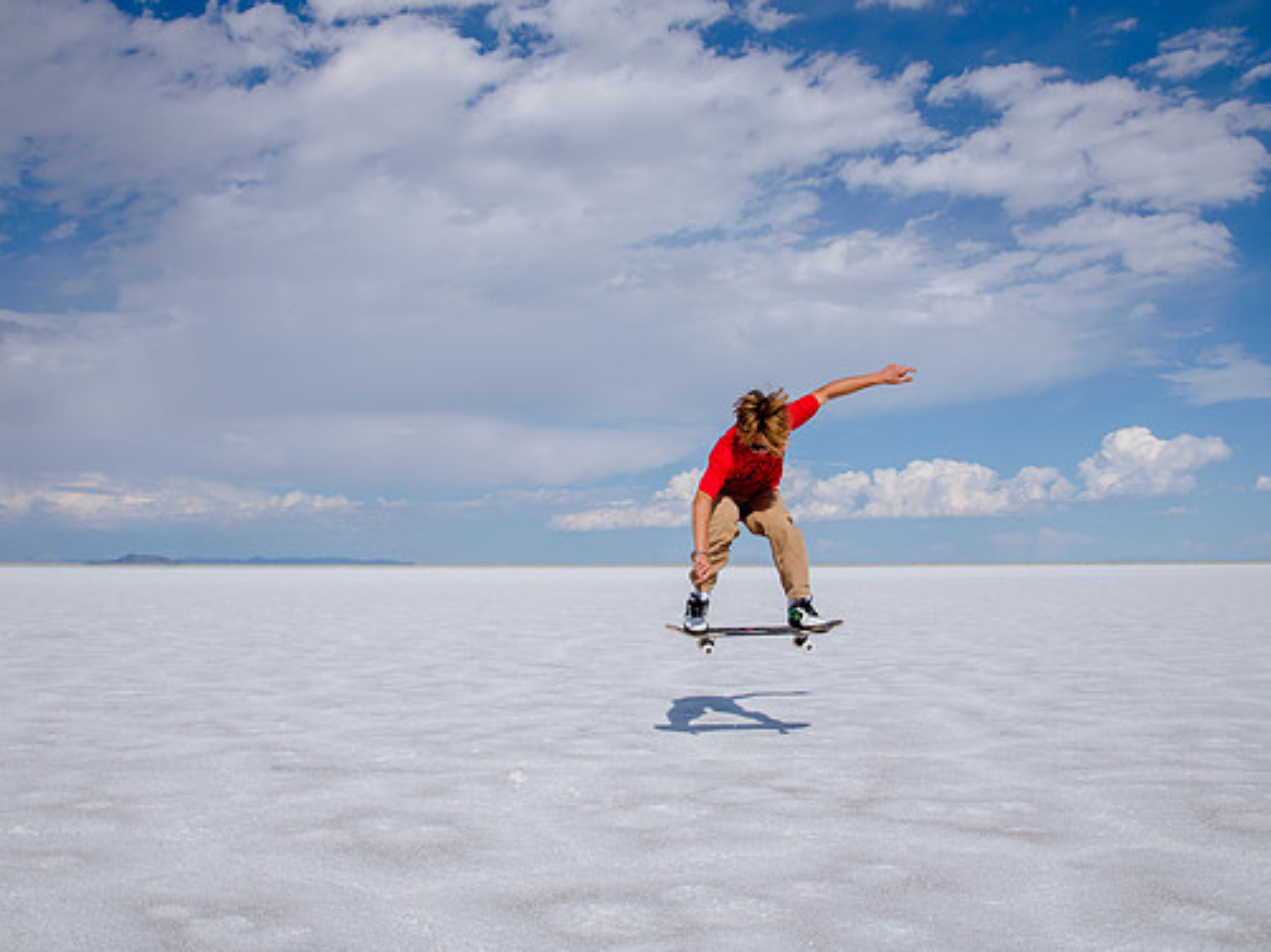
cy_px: 442
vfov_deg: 42.9
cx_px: 609
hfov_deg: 55.4
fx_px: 1211
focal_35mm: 33
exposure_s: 1/1250
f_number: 10
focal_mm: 27
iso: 250
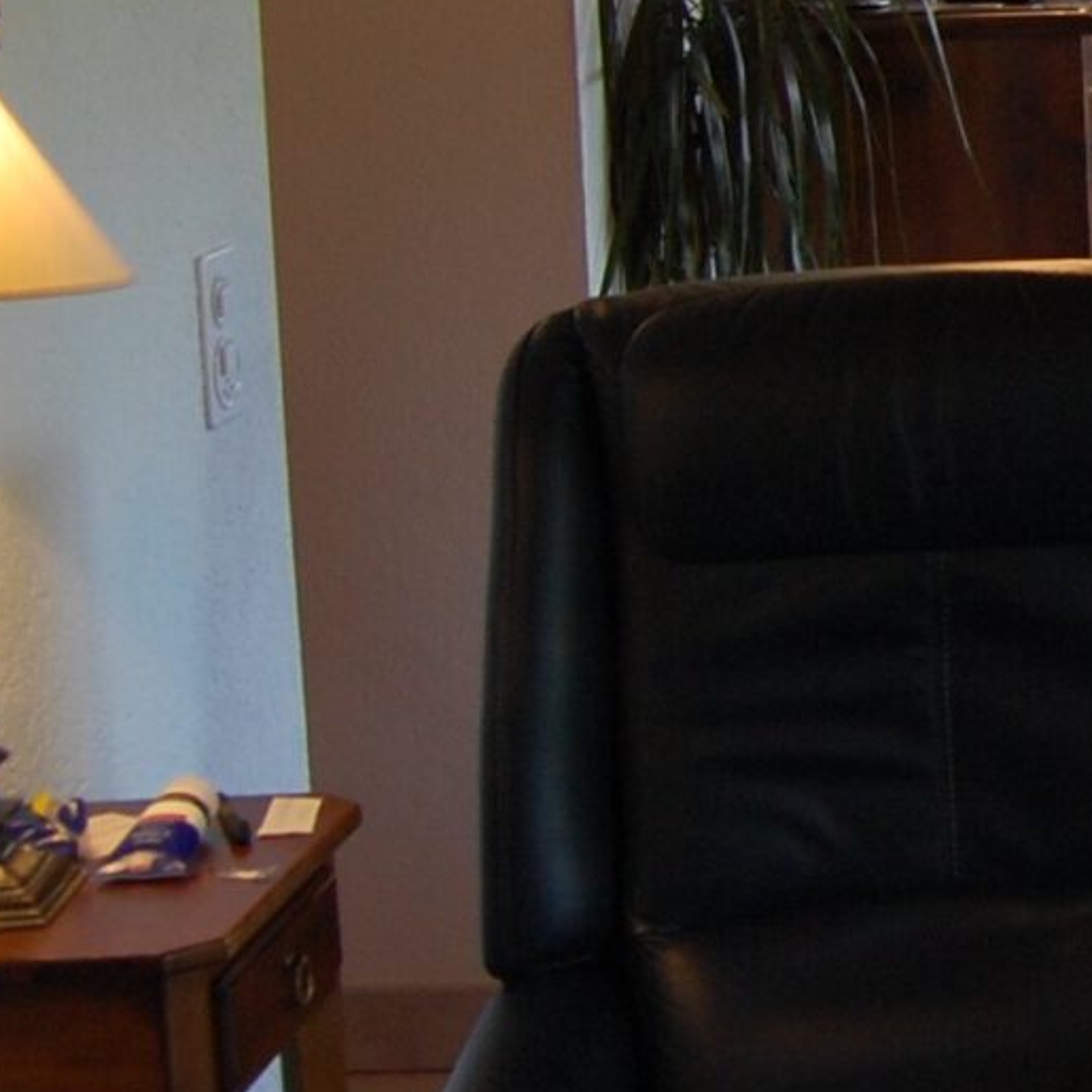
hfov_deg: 13.5
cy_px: 53
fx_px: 4069
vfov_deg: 15.1
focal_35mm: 114
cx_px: 2040
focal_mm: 18
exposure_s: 1/100
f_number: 5
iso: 400
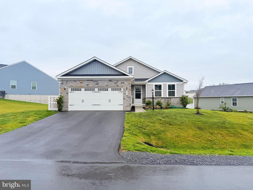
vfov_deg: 56.8
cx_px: 126
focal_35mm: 24
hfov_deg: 71.6
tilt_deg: +1.4
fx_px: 175
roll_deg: +0.3
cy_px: 95
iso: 80
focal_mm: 6.76
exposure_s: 1/1949
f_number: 1.78
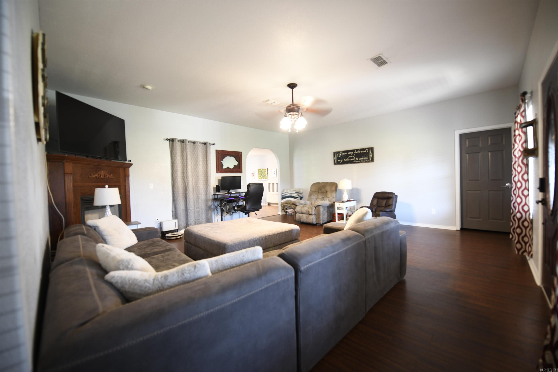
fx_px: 217
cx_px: 279
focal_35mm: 14
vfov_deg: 81.2
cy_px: 186
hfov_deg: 104.3
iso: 450
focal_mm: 14
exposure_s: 1/15
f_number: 2.8
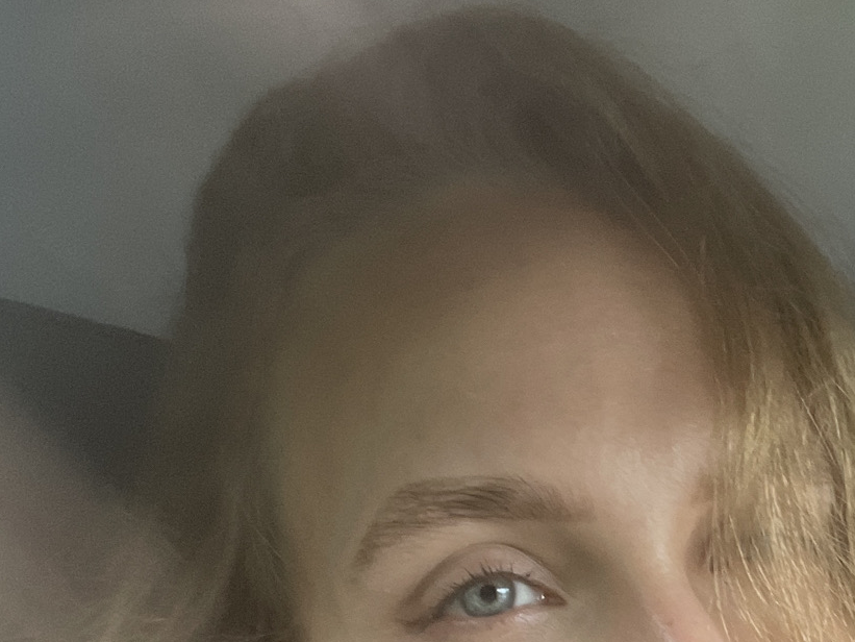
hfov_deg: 32.4
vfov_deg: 23.7
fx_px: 1383
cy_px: 779
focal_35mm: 56
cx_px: 789
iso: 100
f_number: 2.2
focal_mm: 2.71
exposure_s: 1/60
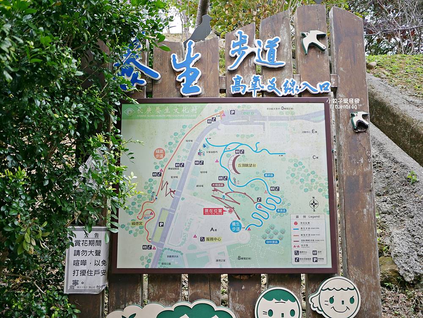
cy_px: 159
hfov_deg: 63.4
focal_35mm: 28
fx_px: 342
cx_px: 212
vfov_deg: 49.8
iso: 400
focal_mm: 14
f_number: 2.5
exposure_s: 1/60
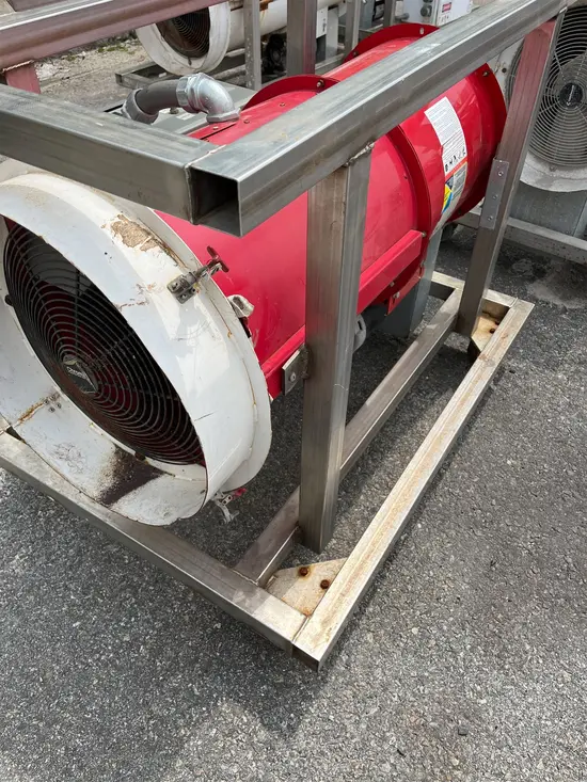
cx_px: 294
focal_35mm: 26
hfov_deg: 53.1
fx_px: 588
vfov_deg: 67.3
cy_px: 391
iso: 50
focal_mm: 5.1
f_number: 1.6
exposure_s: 1/3215
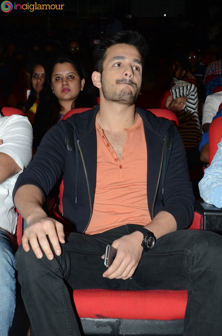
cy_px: 168
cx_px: 111
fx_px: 627
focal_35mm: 68
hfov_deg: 20.1
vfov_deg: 29.9
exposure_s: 1/125
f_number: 6.3
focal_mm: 45
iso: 250
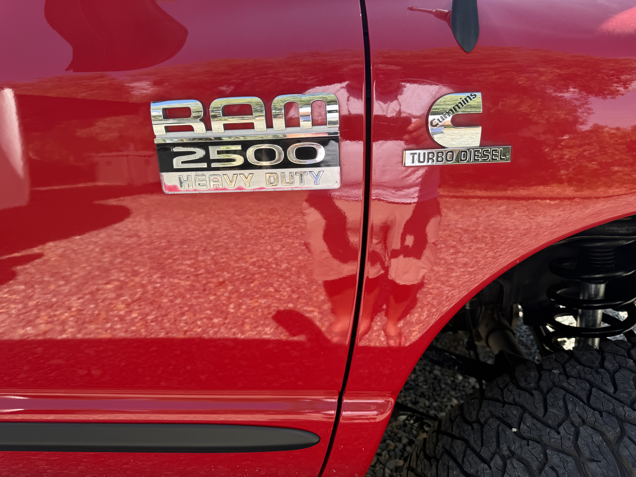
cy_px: 238
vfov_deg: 56.8
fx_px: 441
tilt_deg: -19.6
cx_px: 318
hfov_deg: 71.6
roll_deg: +3.7
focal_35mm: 24
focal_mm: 6.76
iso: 80
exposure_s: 1/683
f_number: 1.78
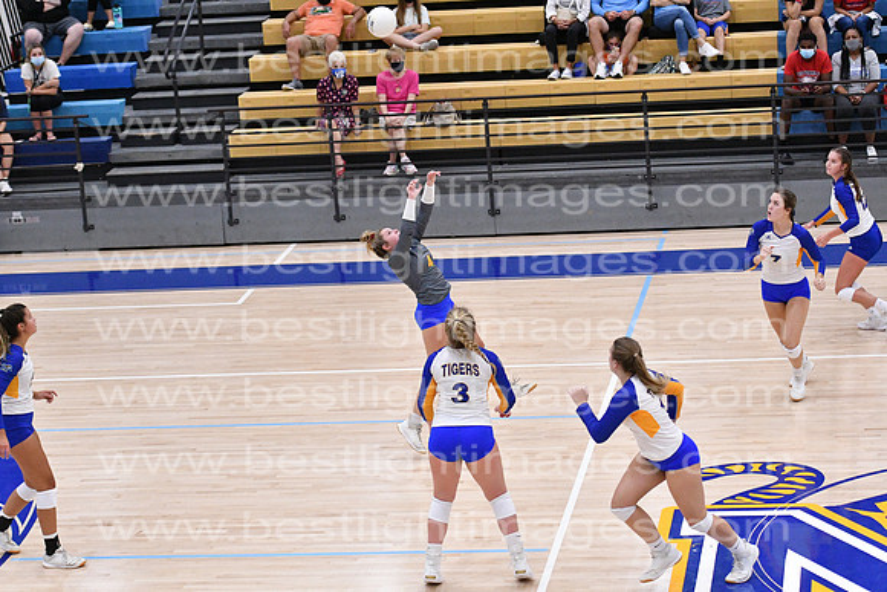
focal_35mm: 105
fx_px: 2588
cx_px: 444
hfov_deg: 19.5
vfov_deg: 13.0
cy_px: 296
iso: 6400
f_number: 3.2
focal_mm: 70
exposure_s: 1/1000
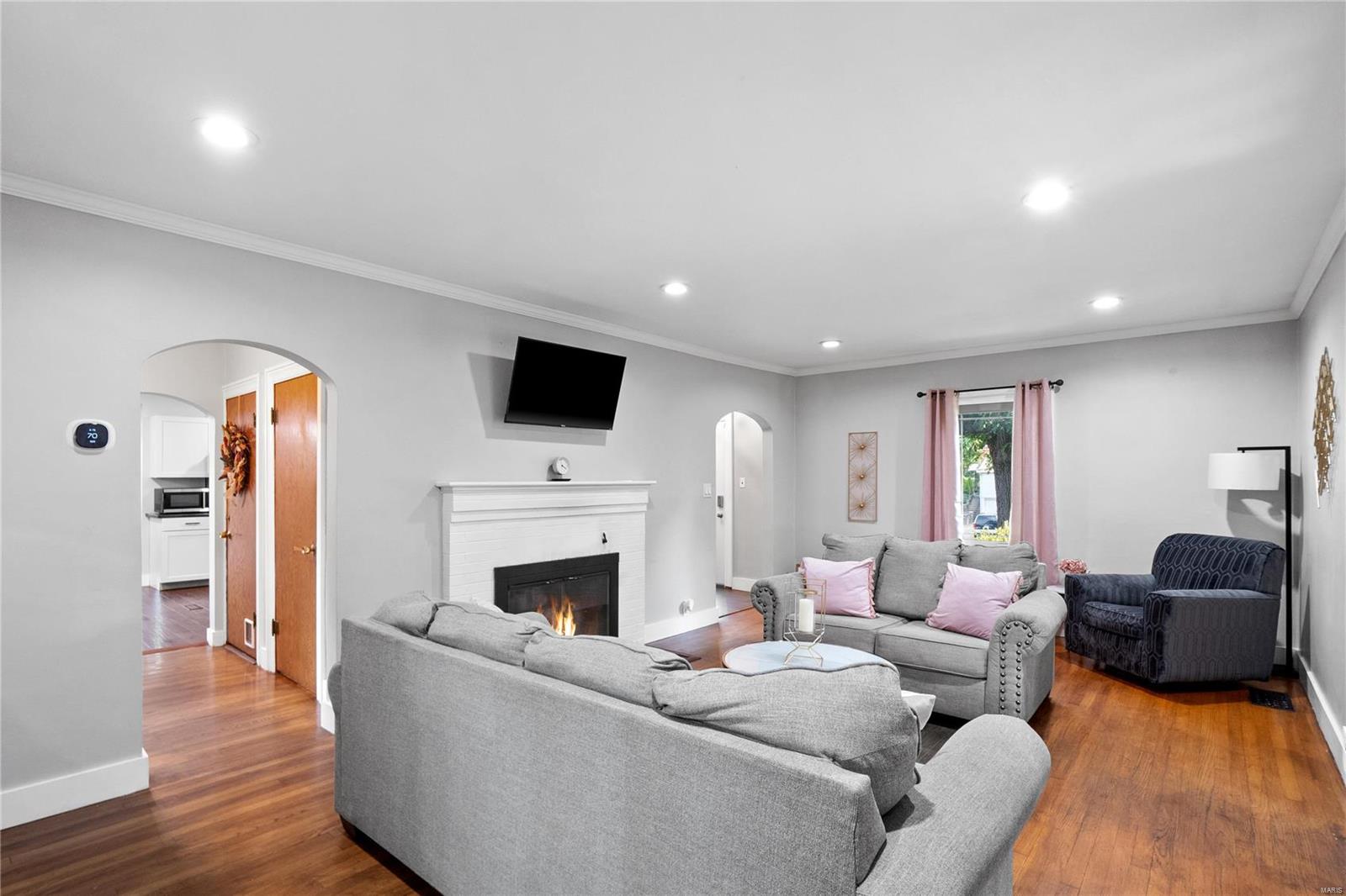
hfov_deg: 96.7
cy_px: 448
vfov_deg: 73.7
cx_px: 673
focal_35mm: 16
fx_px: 598
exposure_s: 1/1.67
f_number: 8
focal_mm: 8
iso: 400
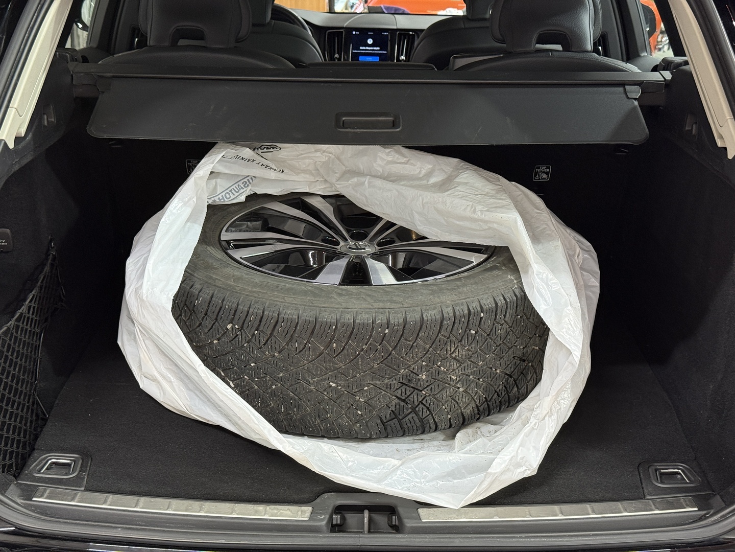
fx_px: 1019
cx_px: 368
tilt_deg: -17.4
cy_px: 276
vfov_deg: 30.3
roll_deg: -1.1
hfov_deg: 39.7
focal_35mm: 48
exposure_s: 1/60
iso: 200
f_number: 1.78
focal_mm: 6.76
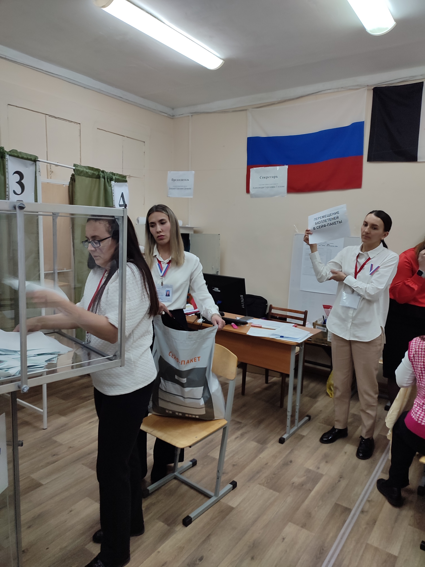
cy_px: 284
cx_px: 212
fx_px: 409
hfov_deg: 54.9
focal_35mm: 25
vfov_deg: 69.4
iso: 123
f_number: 1.9
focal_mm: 6.04
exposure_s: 1/33
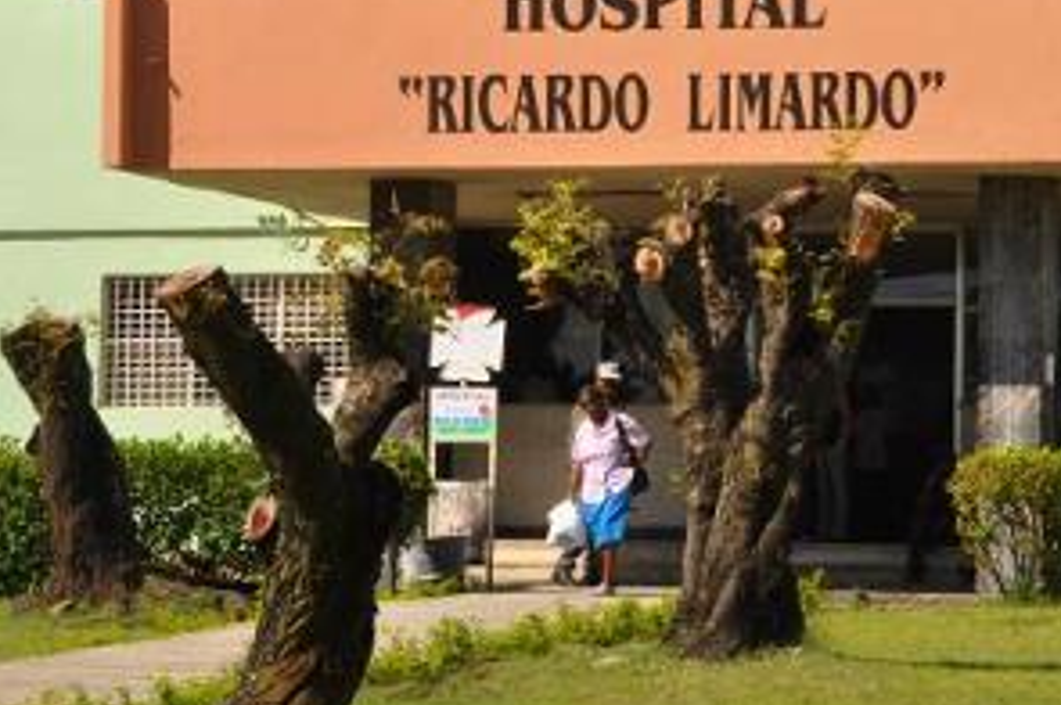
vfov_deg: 8.1
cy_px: 23
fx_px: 4975
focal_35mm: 169
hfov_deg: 12.2
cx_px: 744
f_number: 9
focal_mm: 52
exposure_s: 1/320
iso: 200
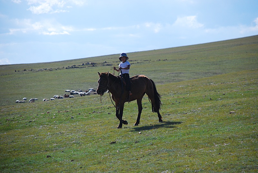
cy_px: 86
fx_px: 1453
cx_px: 129
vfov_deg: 6.8
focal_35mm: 202
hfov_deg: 10.1
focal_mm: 135
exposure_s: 1/1600
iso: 400
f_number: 5.6
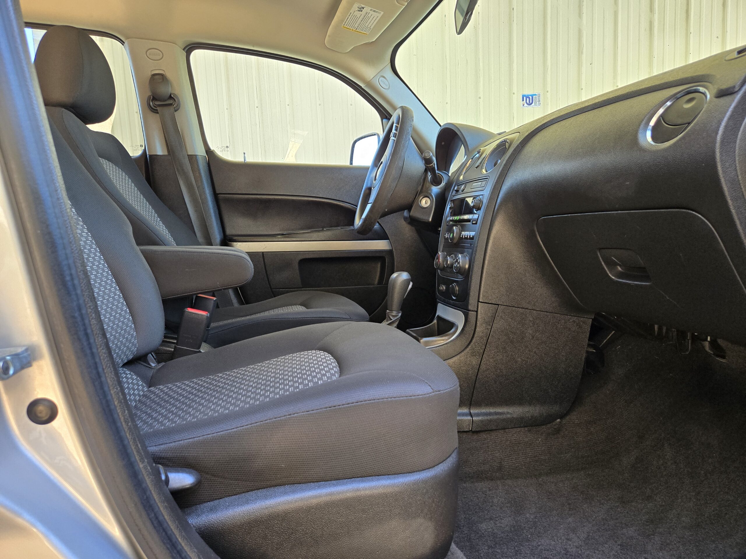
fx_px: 496
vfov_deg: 58.9
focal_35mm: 23
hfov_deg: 73.9
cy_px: 280
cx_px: 373
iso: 160
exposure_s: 1/180
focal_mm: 5.4
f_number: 1.8
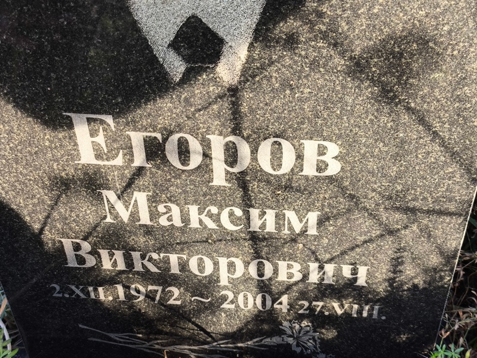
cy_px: 179
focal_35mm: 50
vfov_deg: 29.1
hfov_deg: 38.2
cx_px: 238
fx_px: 689
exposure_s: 1/120
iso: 80
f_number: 1.7
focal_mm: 4.71
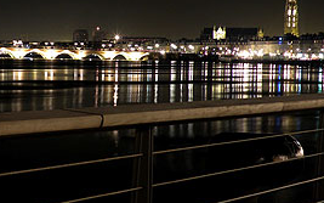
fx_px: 1201
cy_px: 92
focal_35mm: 136
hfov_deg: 15.3
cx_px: 109
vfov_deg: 9.6
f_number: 4
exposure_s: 8
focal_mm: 13.4
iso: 64
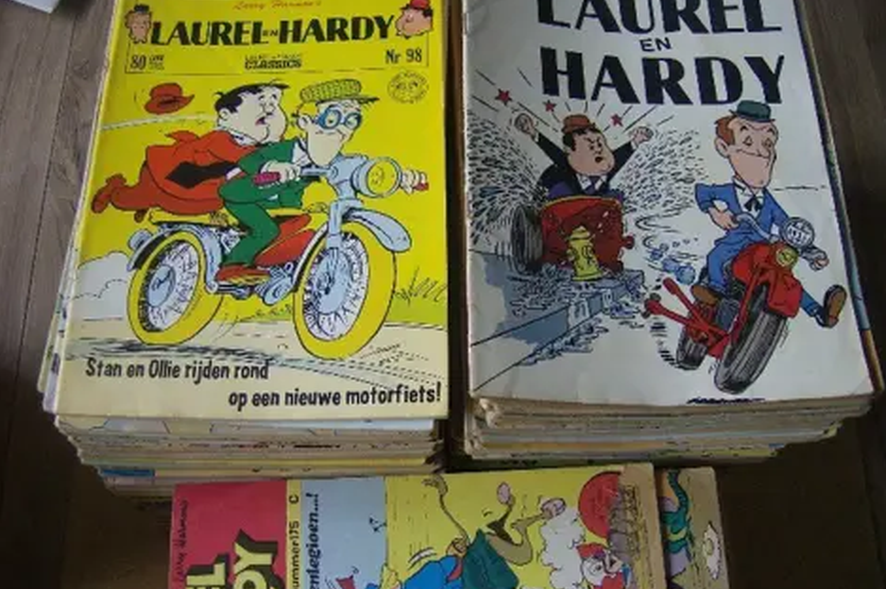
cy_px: 323
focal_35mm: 38
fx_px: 935
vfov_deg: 35.0
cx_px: 445
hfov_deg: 50.7
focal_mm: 6
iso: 131
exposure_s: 1/64
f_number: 2.8
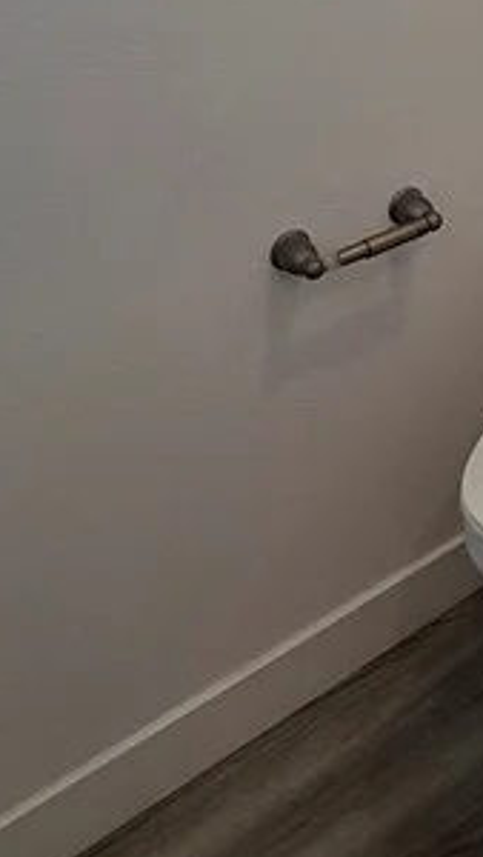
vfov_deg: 32.3
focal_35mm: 52
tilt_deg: -6.8
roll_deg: +1.3
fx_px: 1183
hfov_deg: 19.1
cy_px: -197
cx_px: 797
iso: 100
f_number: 2.2
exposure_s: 1/120
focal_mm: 2.22
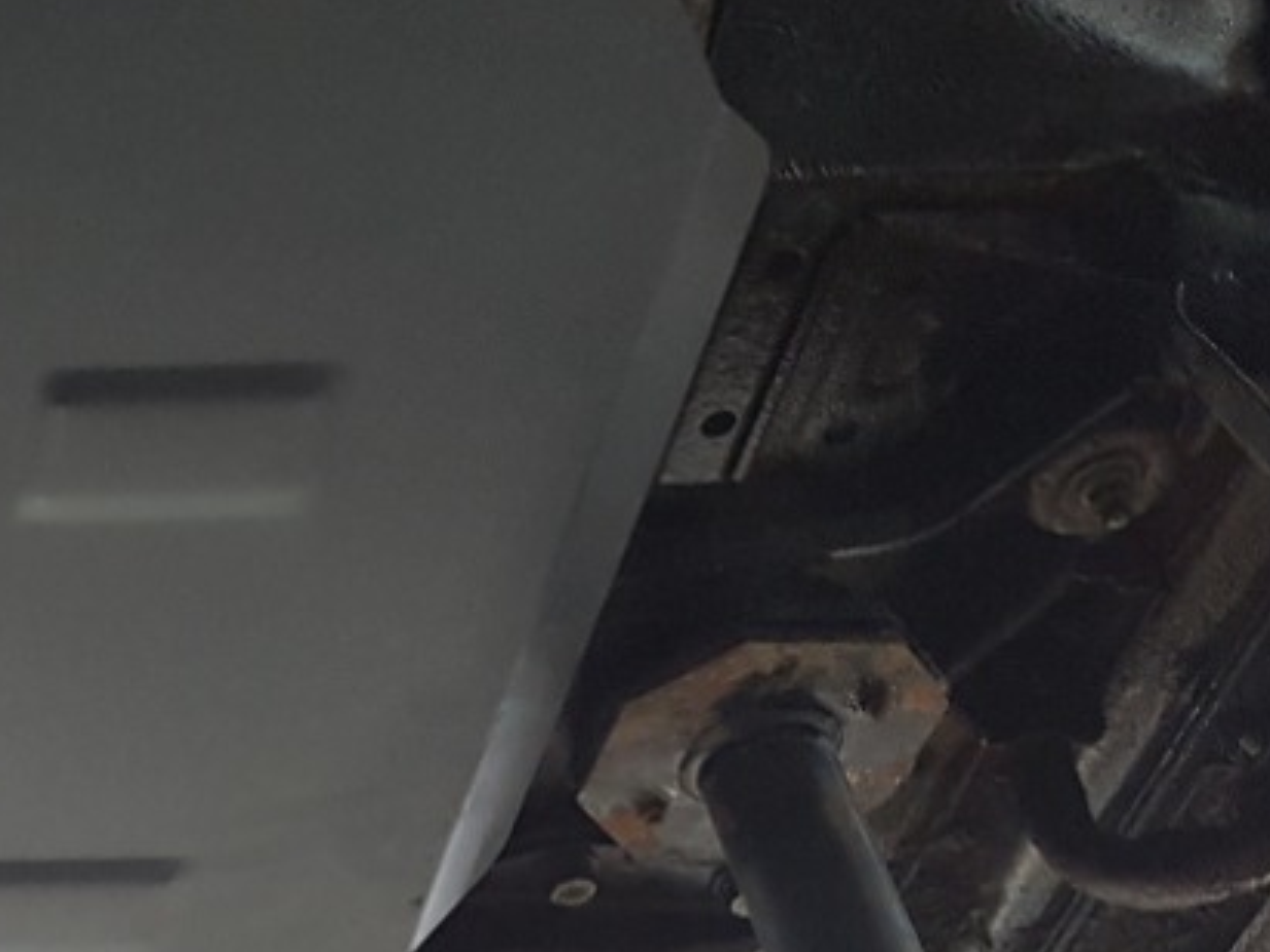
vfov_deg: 18.7
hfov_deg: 23.4
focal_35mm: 76
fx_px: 2787
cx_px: -266
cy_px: 1014
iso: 200
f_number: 1.7
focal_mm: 4.2
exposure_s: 1/17
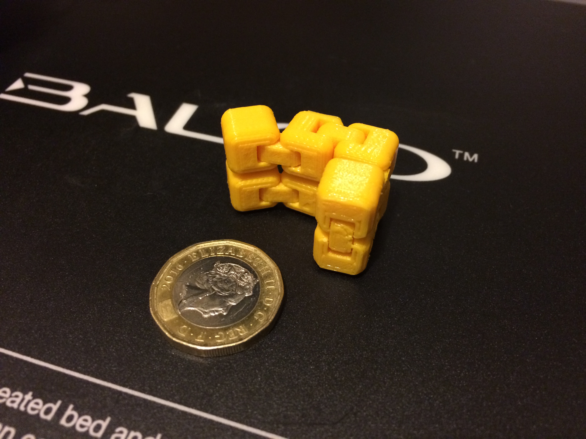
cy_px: 220
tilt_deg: -46.8
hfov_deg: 61.7
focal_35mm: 29
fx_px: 491
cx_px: 293
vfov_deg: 48.2
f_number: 2.2
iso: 320
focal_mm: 4.15
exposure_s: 1/17
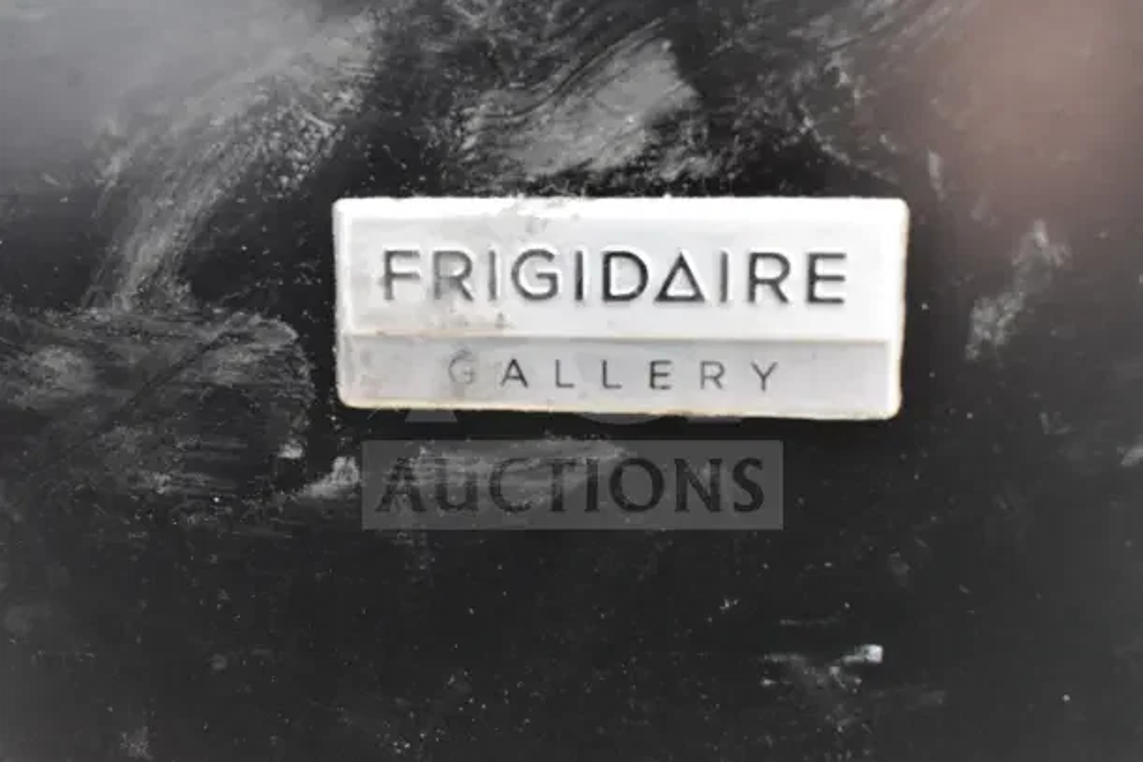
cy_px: 381
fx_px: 1143
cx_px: 572
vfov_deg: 36.9
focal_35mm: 36
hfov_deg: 53.1
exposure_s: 1/500
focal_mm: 24
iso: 6400
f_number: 11
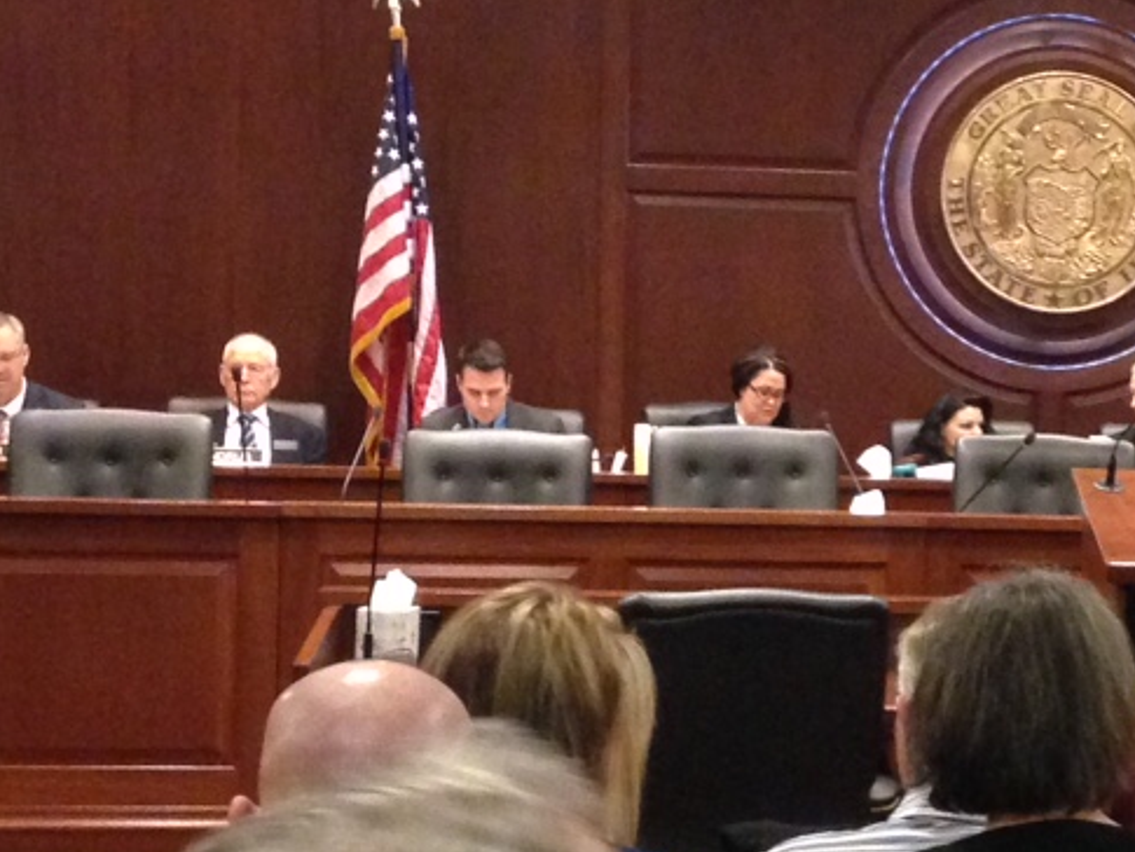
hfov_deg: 17.4
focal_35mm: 111
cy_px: 477
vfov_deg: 13.3
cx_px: 1081
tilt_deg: -2.7
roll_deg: -1.5
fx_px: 3640
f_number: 2.4
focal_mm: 4.12
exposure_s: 1/15
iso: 500
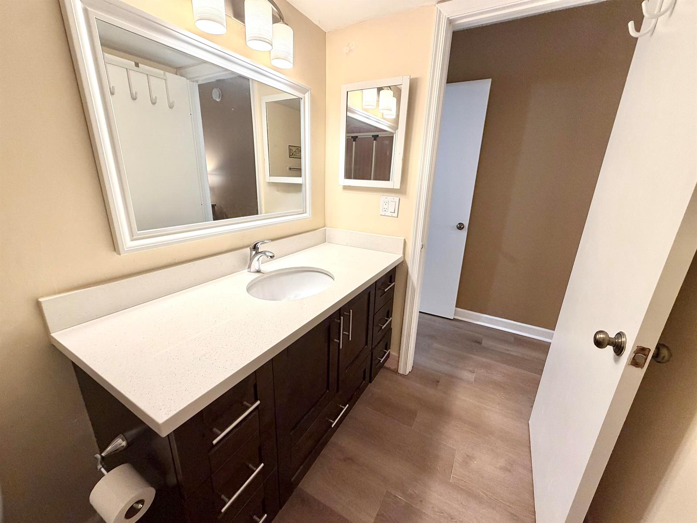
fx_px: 282
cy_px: 262
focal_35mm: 14
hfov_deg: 102.1
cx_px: 348
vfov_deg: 85.7
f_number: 2.2
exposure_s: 1/60
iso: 160
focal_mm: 2.22
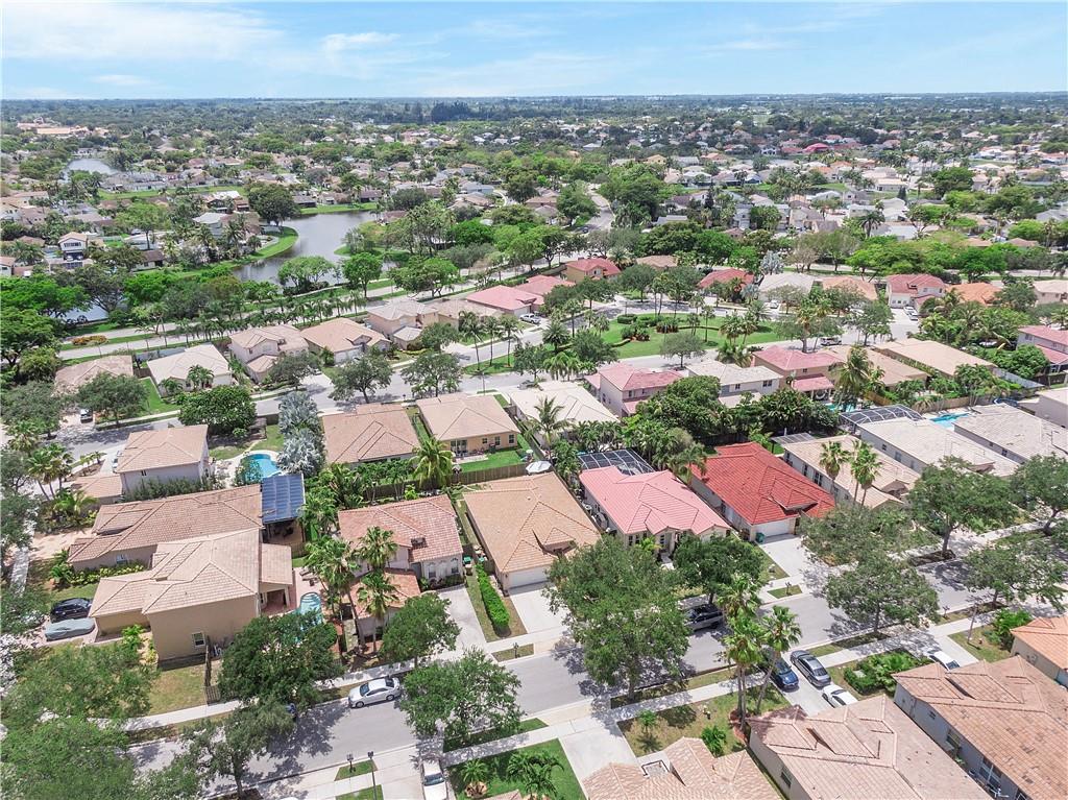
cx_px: 534
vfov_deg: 56.8
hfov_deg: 71.6
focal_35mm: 24
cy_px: 400
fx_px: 740
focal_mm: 4.39
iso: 100
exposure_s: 1/1600
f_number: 2.8
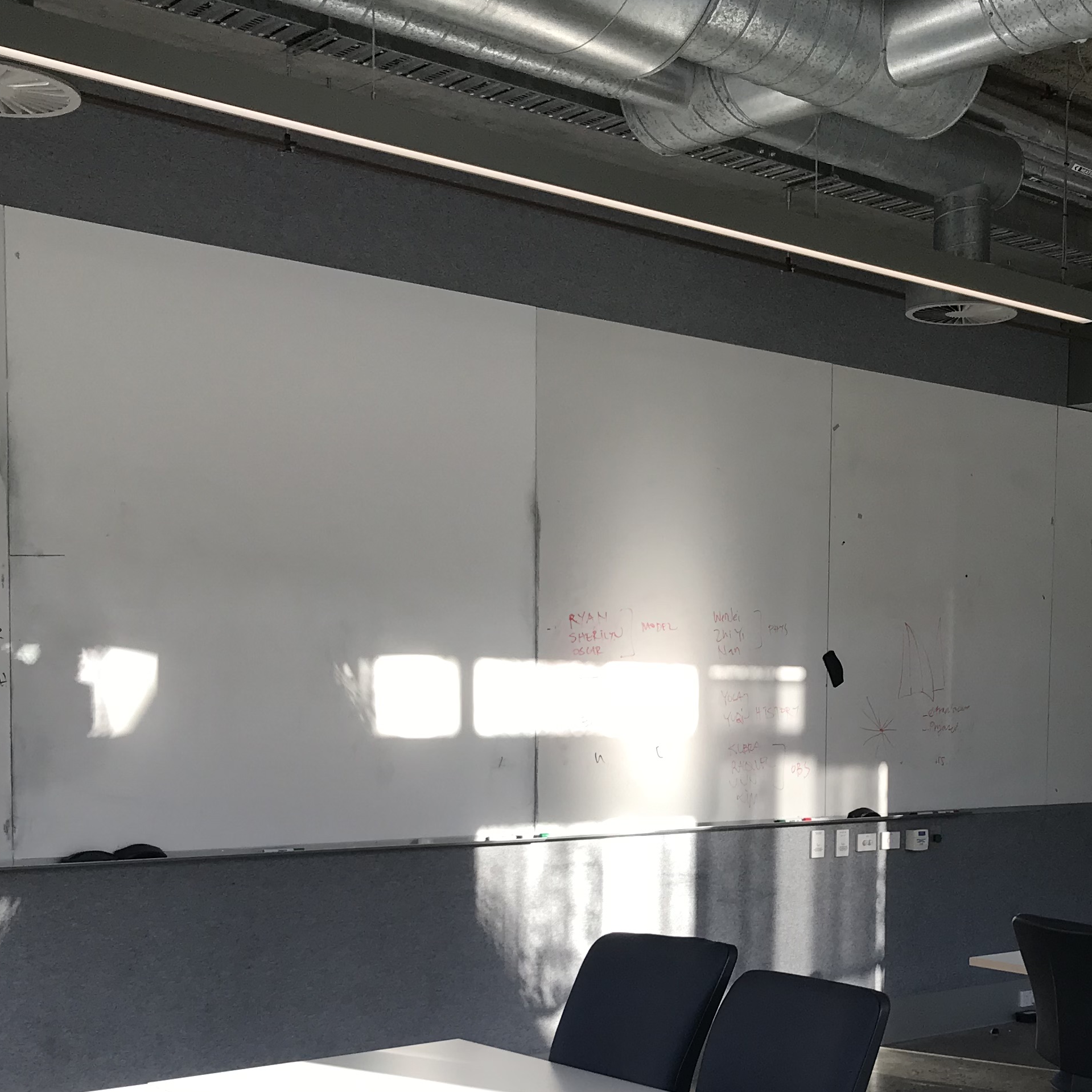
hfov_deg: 32.2
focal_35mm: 52
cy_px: 820
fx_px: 1856
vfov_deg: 32.2
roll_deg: -1.2
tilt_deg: -3.4
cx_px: 811
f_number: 1.8
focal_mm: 3.99
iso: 20
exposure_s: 1/116
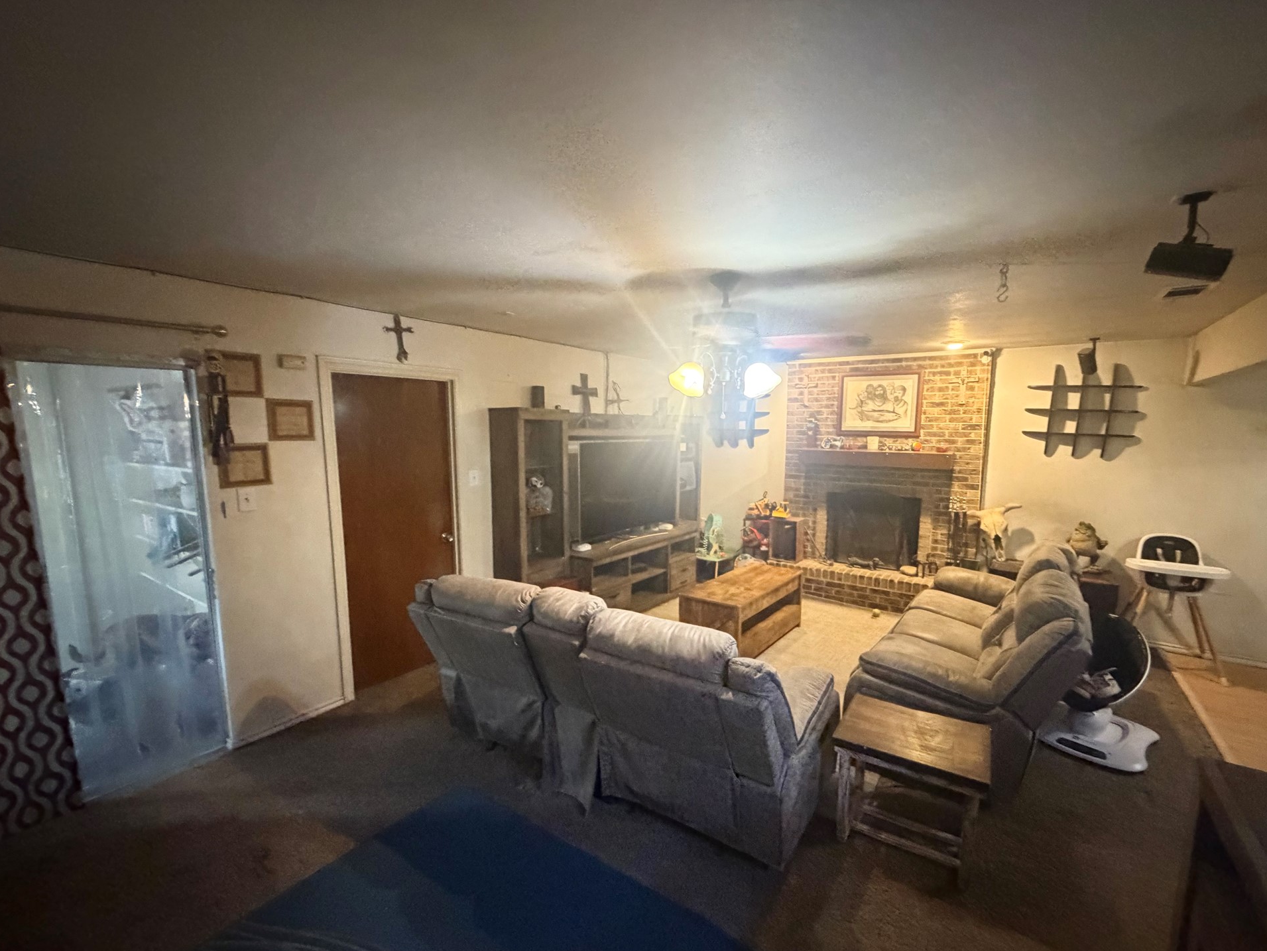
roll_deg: +1.1
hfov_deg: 98.1
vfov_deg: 81.7
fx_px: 549
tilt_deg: -6.6
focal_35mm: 15
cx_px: 666
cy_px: 499
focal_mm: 2.22
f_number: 2.2
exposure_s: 1/40
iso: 1250
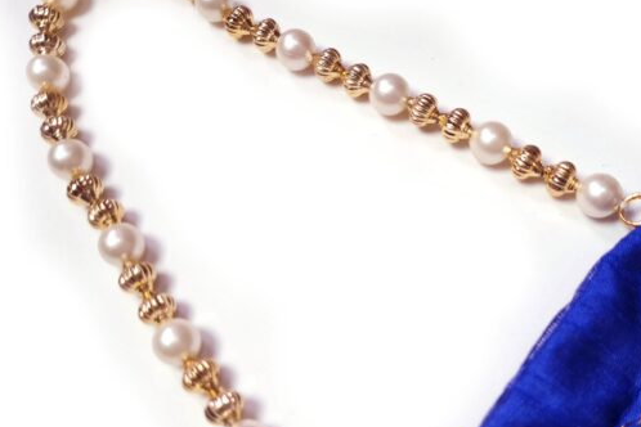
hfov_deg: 50.5
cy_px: 269
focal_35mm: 38
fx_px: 677
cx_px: 375
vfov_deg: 34.8
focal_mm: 5.4
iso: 160
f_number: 1.8
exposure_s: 1/120
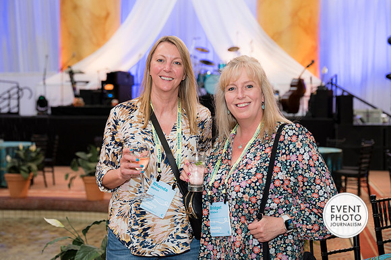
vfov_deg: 20.1
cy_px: 126
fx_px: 732
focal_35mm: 67
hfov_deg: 29.9
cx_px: 194
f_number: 4
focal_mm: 65
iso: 800
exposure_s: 1/100
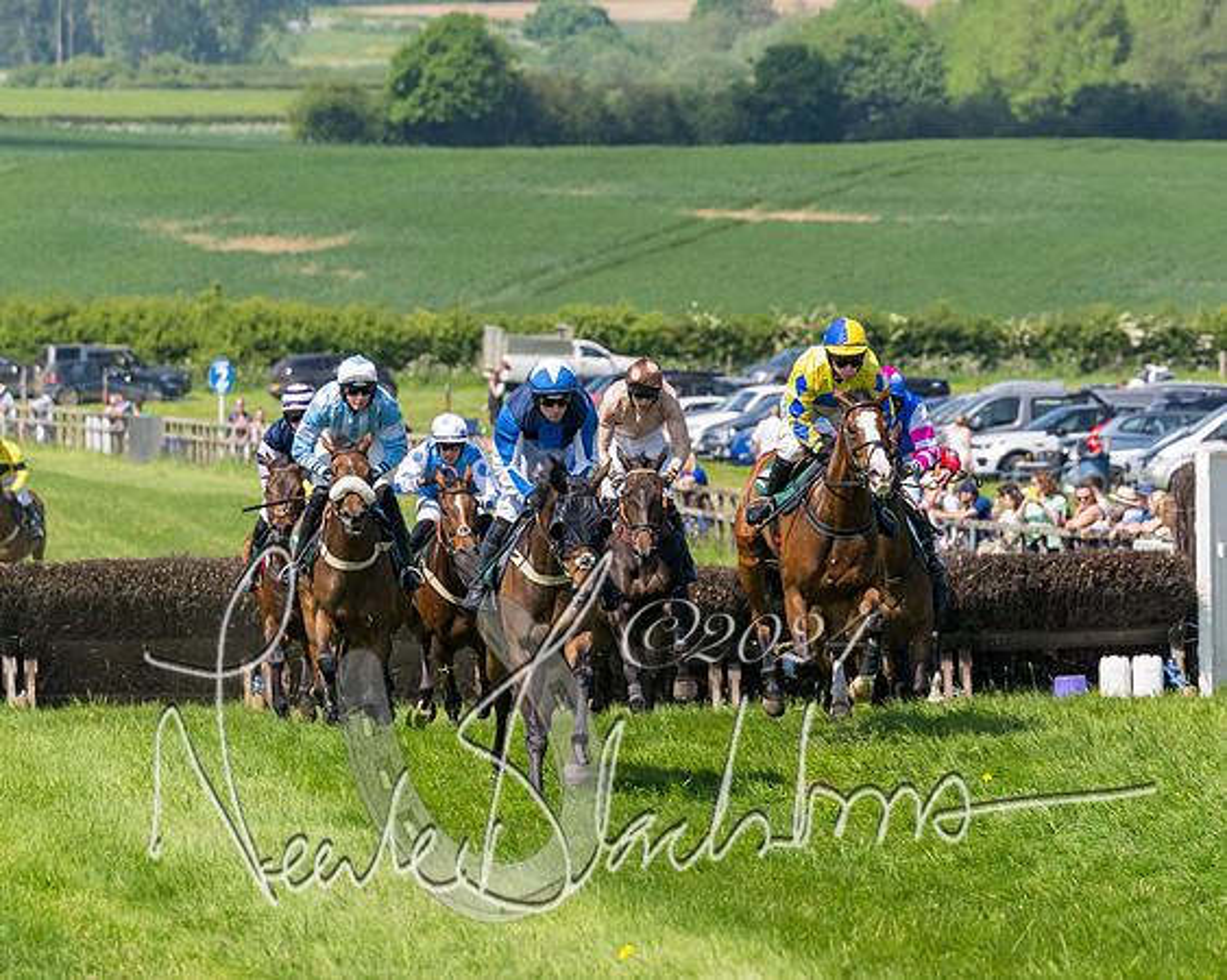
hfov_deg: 5.4
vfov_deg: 4.3
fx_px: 13016
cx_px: 761
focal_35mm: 359
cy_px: 372
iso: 400
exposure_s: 1/3200
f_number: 4
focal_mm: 135
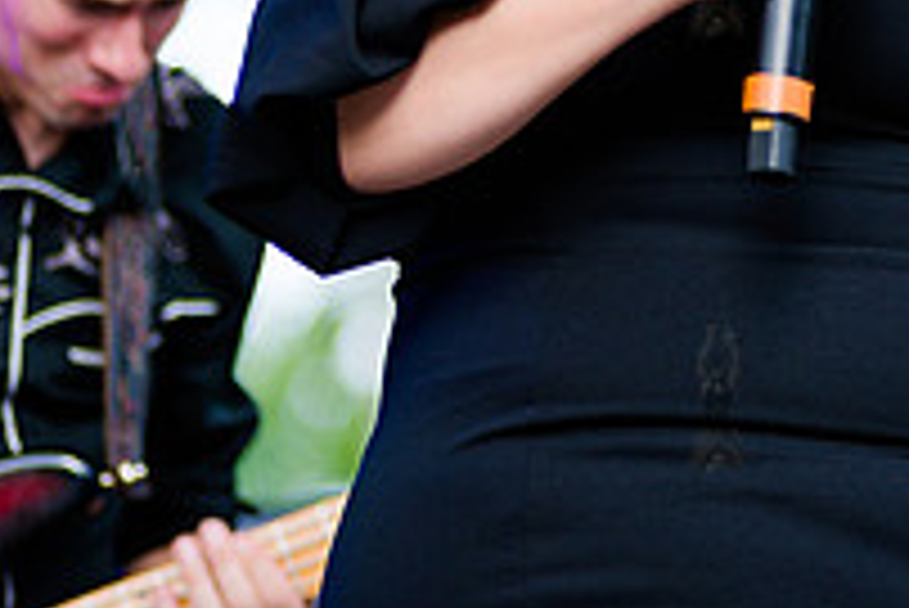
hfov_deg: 5.3
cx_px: 716
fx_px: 9804
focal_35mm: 388
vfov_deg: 3.5
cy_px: -43
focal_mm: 135
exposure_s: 1/400
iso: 200
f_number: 2.8
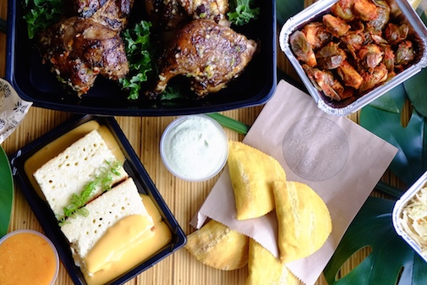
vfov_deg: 18.7
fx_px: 842
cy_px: 5
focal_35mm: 71
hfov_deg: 28.4
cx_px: 188
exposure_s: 1/56
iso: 200
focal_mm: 23.3
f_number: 3.2
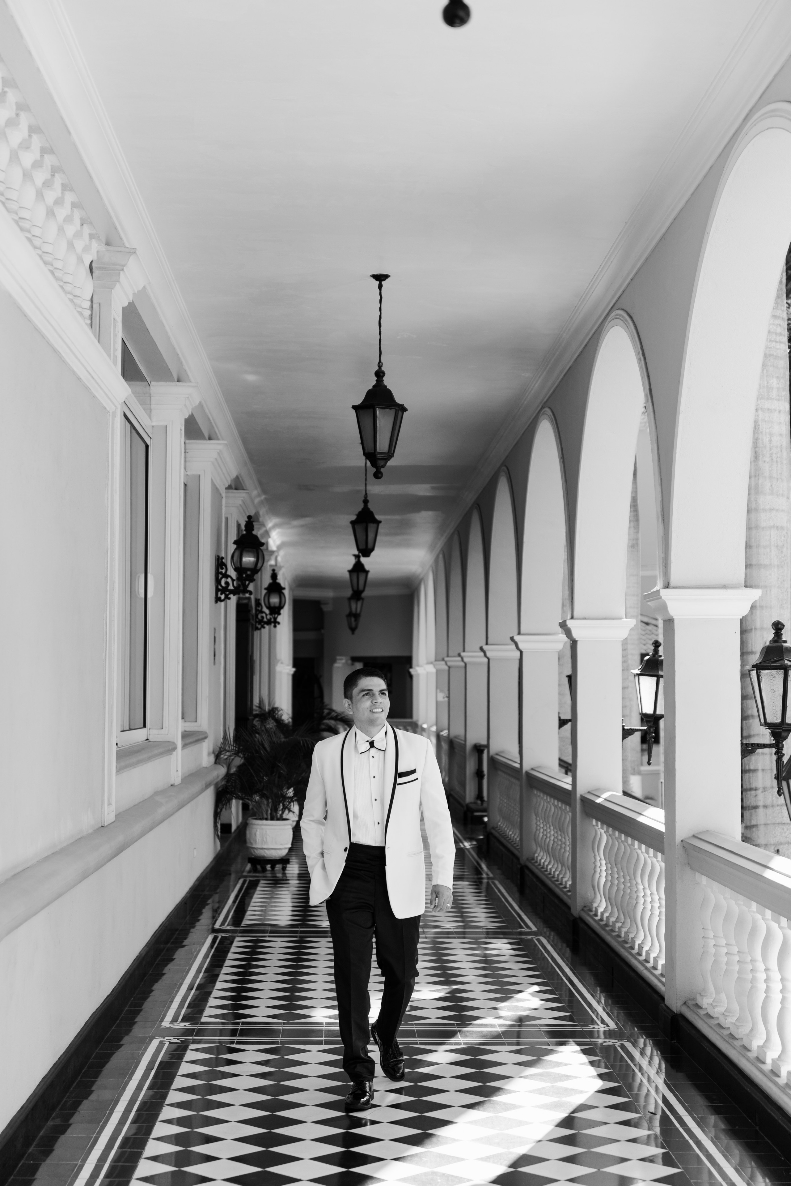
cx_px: 396
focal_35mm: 58
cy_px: 593
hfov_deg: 23.4
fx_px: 1910
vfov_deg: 34.5
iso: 125
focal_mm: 58
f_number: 3.2
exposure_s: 1/320
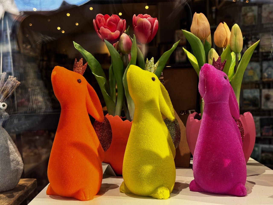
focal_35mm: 48
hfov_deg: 39.7
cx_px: 136
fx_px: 379
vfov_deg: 30.3
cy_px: 102
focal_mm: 6.76
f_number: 1.78
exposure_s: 1/137
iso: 100
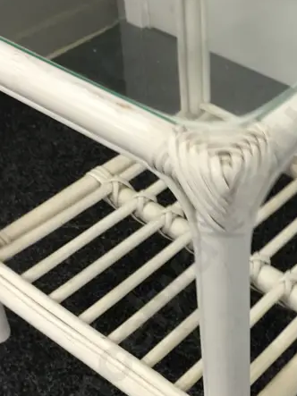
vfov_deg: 29.0
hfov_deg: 21.6
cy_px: 192
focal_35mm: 67
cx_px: 243
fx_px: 767
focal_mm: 4.15
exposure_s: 1/17
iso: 50
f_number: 2.2
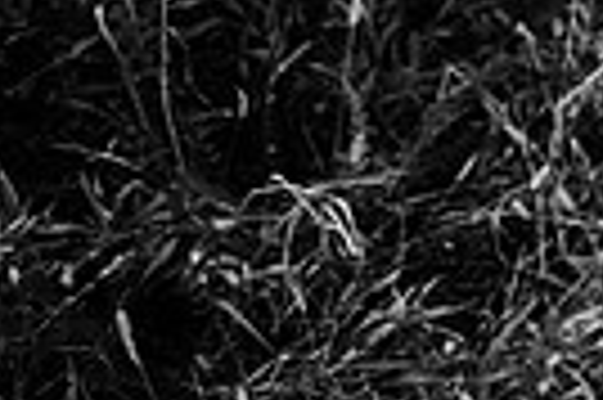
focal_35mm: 104
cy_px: -254
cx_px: 1274
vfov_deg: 12.3
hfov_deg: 15.1
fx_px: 1740
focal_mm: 24
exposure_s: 1/400
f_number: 2.5
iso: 250
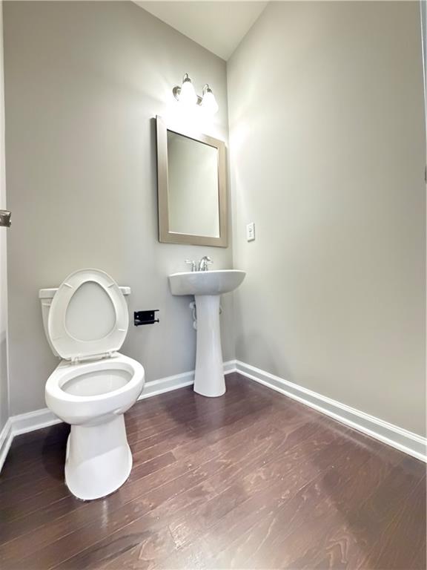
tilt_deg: +0.5
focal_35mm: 14
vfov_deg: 102.1
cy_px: 285
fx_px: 230
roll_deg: +1.6
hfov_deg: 85.7
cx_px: 214
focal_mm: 2.22
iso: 1250
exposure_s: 1/30
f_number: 2.2
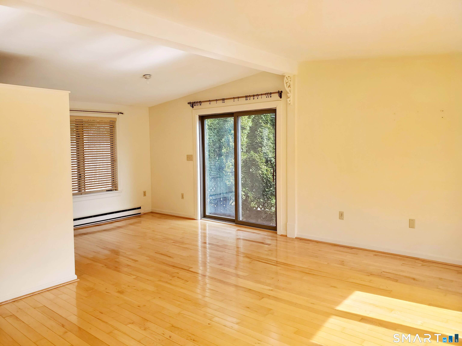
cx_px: 231
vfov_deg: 53.1
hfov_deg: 67.3
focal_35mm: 26
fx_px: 347
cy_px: 173
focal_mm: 4.3
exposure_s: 1/156
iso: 50
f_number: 2.4
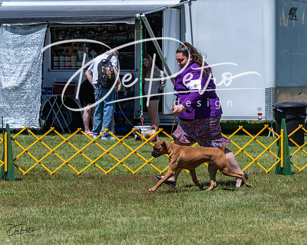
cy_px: 122
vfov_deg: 10.5
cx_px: 154
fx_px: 1340
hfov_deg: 13.1
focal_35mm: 148
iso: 100
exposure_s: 1/640
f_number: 6.3
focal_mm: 131
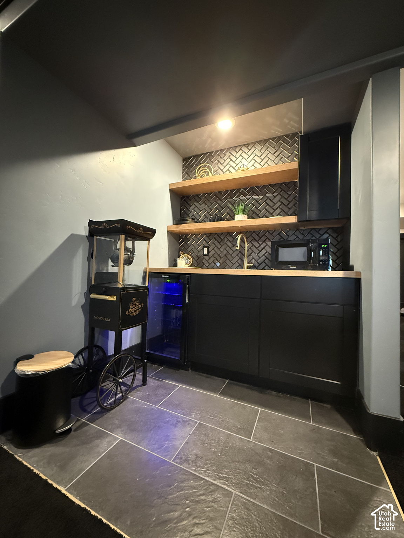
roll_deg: -2.0
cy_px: 269
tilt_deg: +2.3
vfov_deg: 102.1
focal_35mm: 14
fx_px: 218
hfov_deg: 85.7
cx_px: 202
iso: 1250
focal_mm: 2.22
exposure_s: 1/40
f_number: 2.2
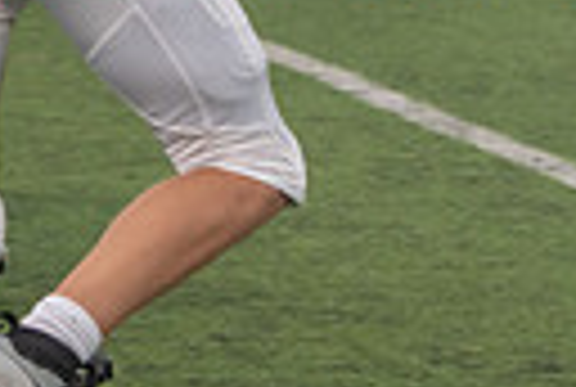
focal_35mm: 606
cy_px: -127
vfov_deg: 2.3
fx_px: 9719
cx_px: -436
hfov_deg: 3.4
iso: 800
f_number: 5.6
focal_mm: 114
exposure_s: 1/500
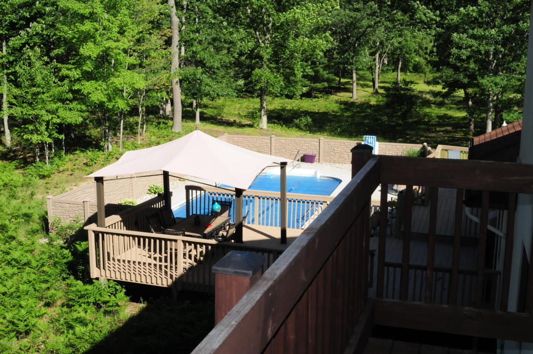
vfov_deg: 31.8
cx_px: 266
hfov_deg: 46.4
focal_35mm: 42
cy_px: 177
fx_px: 621
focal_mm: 28
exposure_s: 1/250
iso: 800
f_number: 20
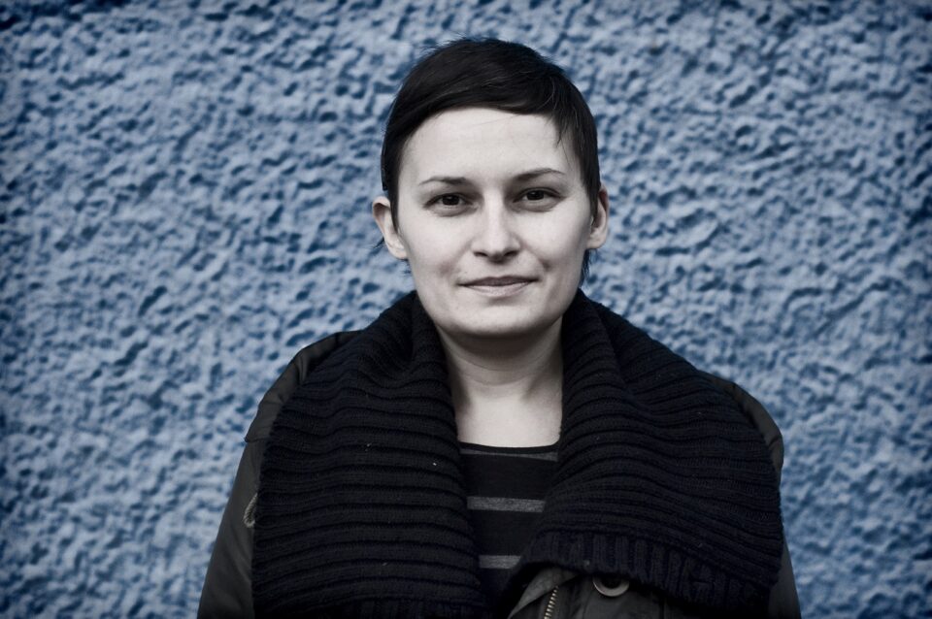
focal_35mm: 75
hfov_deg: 27.0
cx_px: 466
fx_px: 1940
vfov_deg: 18.1
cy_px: 310
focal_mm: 50
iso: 400
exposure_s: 1/400
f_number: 4
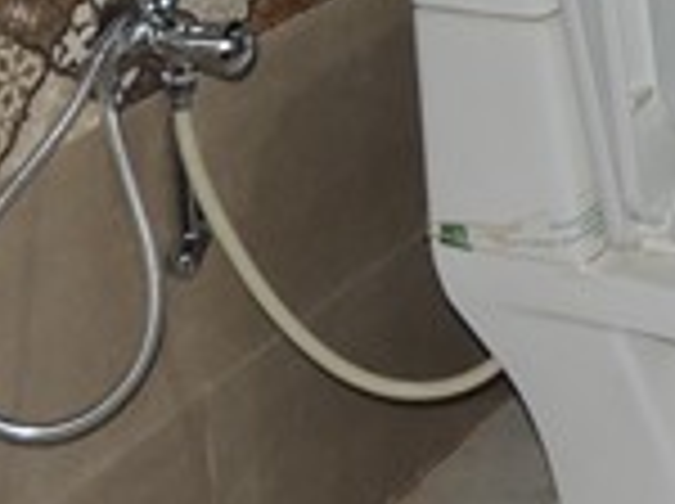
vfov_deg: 12.2
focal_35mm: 114
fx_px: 2219
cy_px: -304
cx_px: 839
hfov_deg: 16.5
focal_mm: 4.3
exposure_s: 1/30
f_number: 3
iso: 200
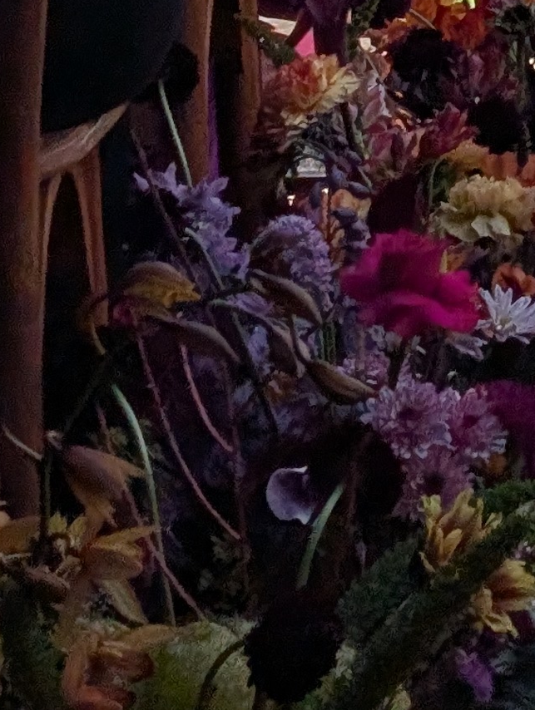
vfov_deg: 8.0
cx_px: 1227
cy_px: -816
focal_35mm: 234
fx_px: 4810
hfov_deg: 6.1
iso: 21
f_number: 1.68
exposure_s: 1/2532
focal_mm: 6.9
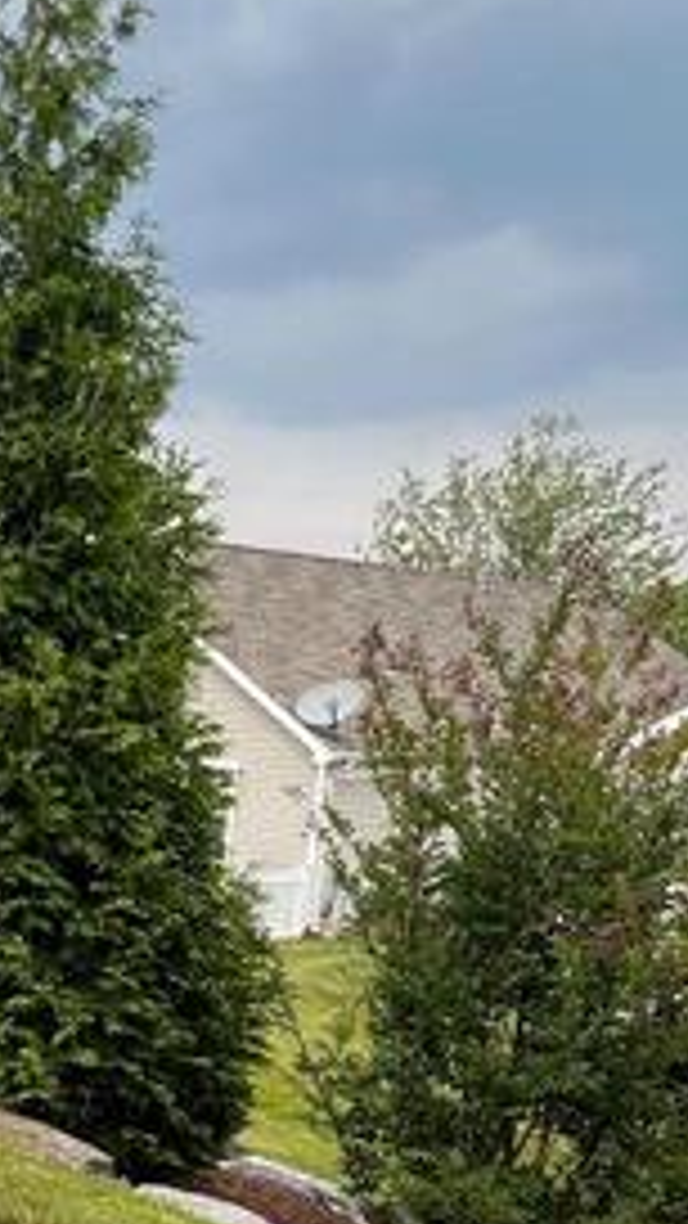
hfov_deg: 25.1
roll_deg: -1.7
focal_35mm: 40
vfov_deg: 47.3
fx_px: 1297
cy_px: 1008
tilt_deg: -14.4
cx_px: -238
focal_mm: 1.57
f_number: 1.8
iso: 32
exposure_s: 1/374
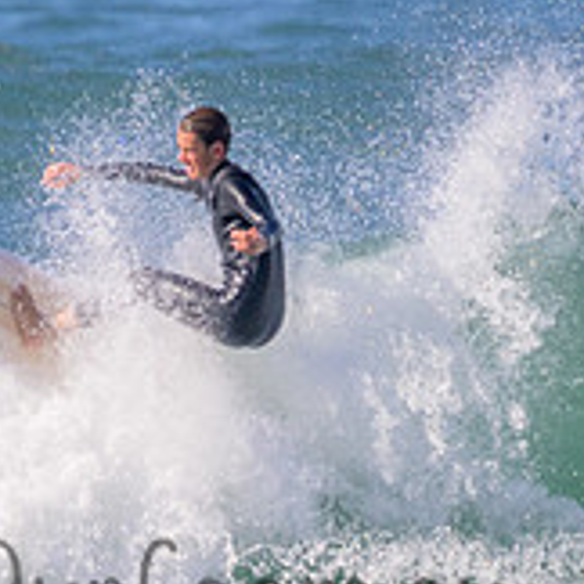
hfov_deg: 0.7
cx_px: 123
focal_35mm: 2431
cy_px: 564
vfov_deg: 0.7
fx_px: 46401
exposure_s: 1/2000
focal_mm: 800
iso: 1250
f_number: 11
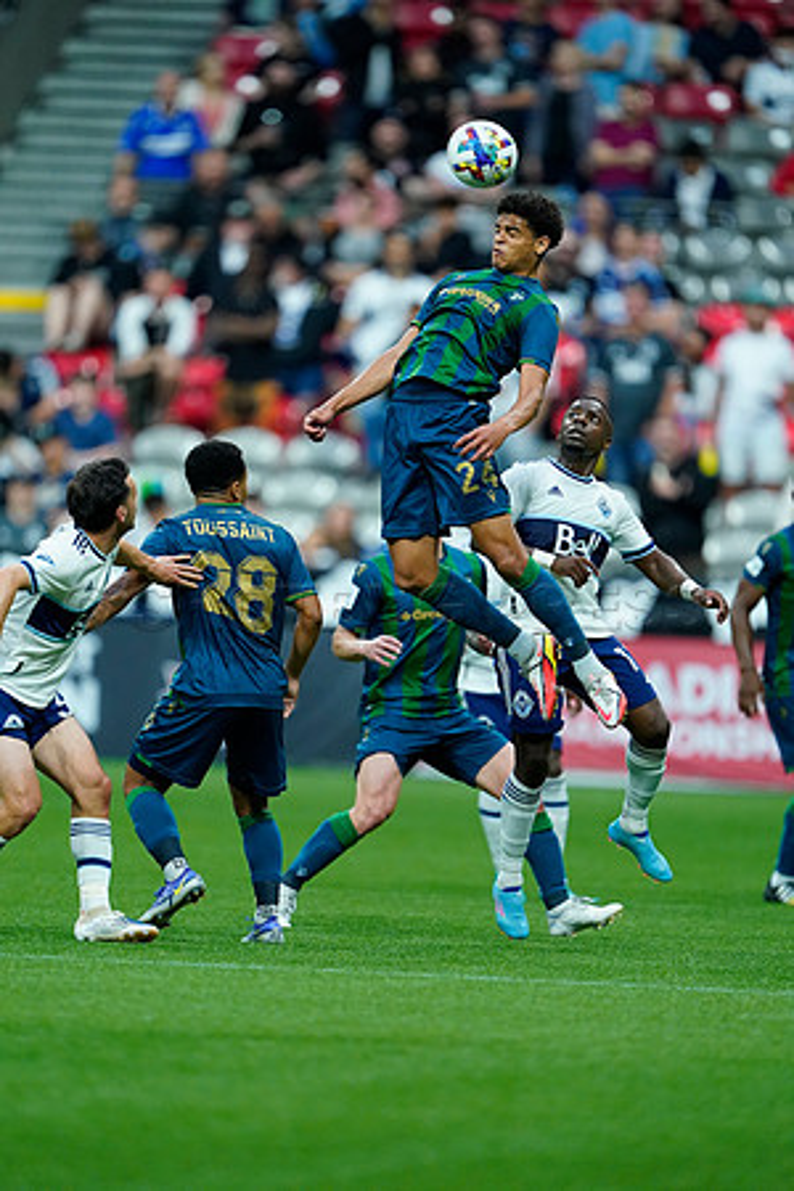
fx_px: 19848
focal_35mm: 600
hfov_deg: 2.3
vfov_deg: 3.4
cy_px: 596
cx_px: 397
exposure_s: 1/2000
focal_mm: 600
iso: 5000
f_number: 4
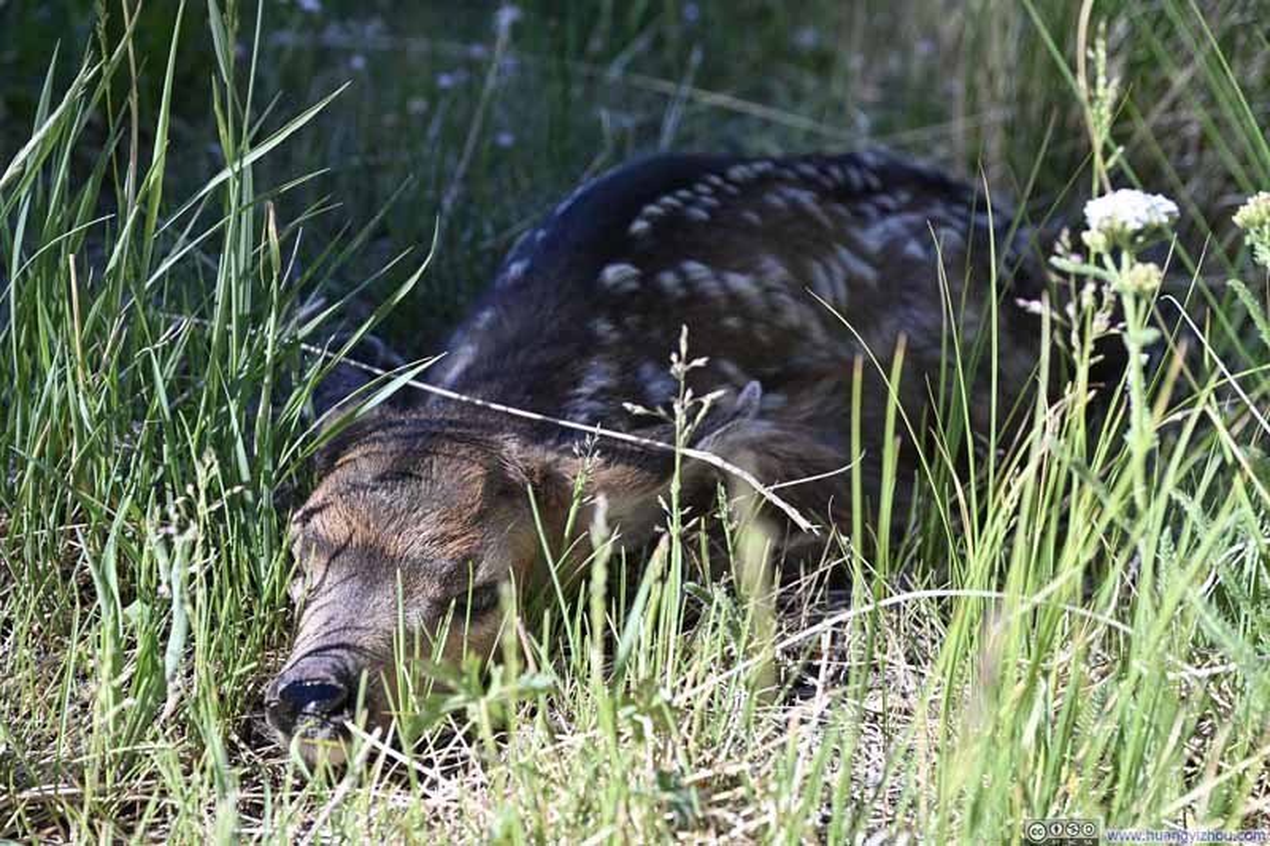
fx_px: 2504
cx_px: 635
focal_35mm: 71
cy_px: 423
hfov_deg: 28.5
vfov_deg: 19.2
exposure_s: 1/200
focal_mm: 71
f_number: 5.6
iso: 64
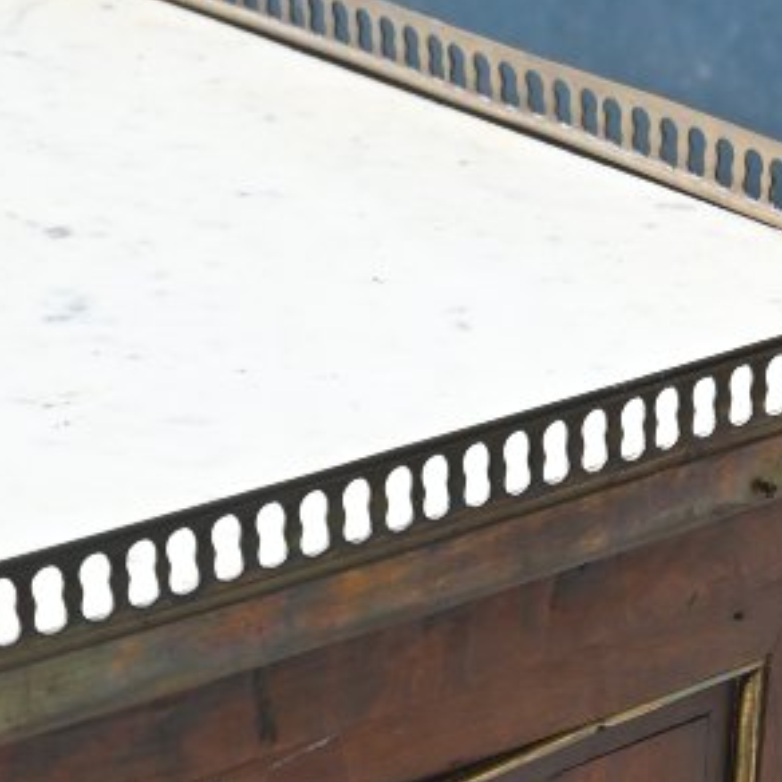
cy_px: 1591
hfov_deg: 12.8
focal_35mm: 136
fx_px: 3476
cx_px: 241
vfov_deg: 11.5
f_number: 6.3
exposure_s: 1/320
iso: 100
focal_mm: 26
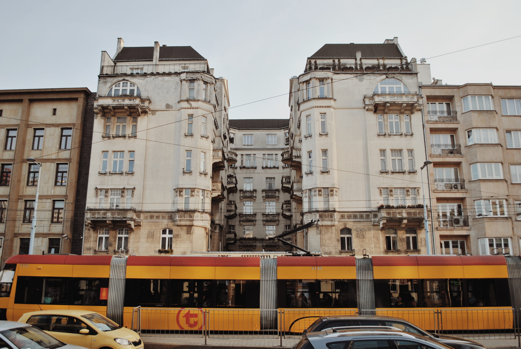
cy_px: 174
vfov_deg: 43.7
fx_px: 435
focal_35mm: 30
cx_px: 260
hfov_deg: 61.9
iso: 125
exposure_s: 1/400
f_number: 3.8
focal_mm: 20
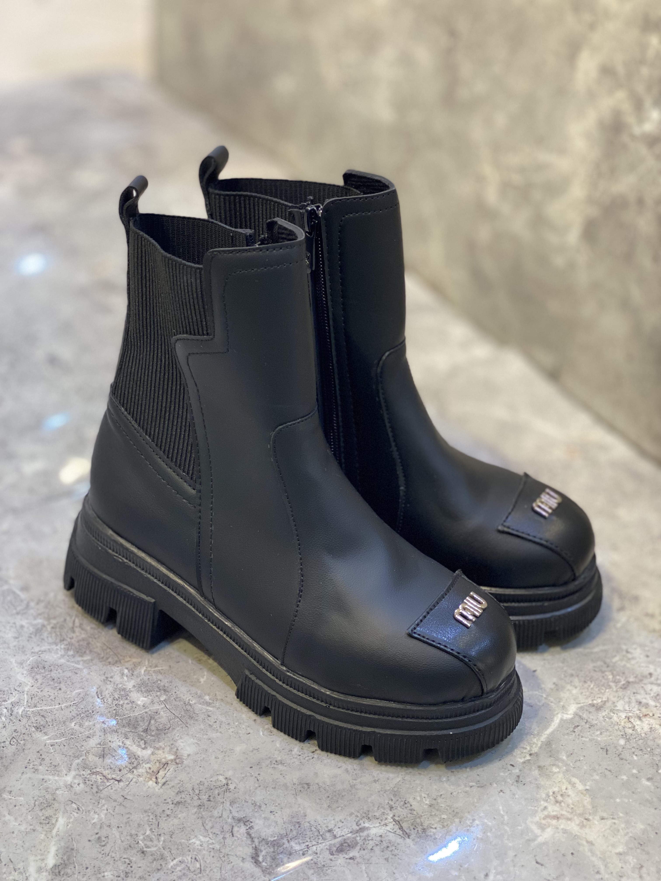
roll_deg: -5.6
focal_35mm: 52
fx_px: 1324
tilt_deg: -34.5
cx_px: 330
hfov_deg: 28.0
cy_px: 440
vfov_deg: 36.8
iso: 200
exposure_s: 1/100
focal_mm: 6
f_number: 2
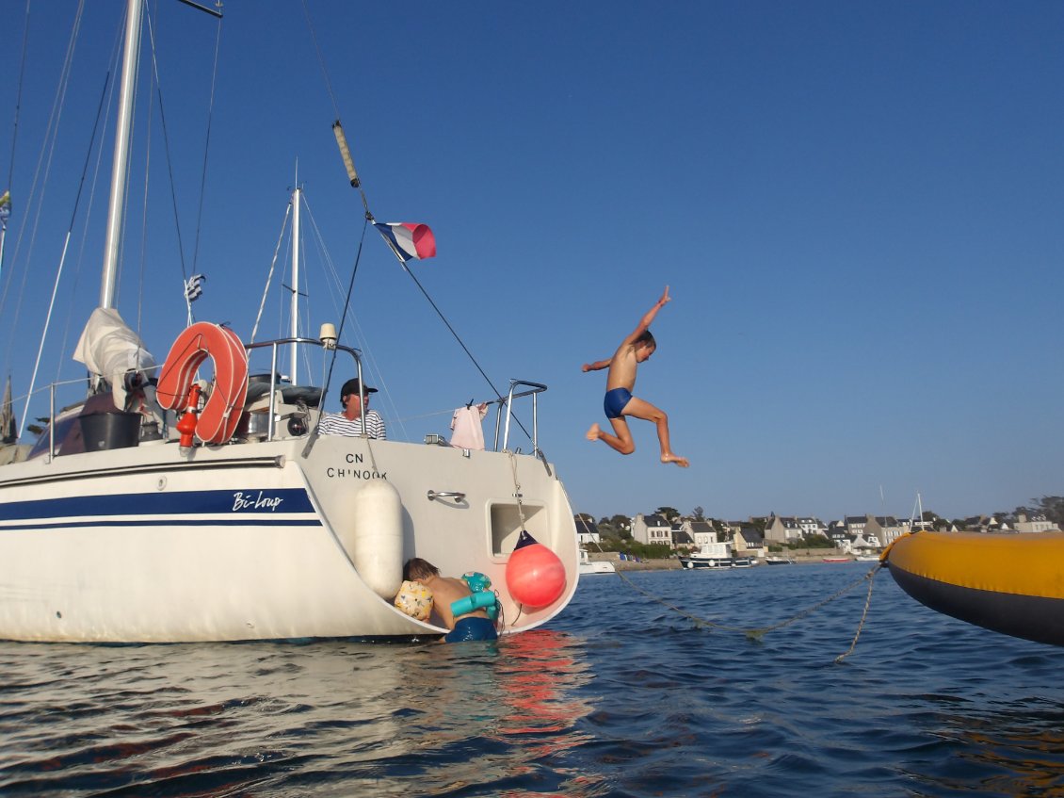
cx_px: 532
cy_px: 399
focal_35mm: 27
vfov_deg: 51.3
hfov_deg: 65.3
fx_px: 830
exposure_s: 1/191
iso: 100
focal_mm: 4.9
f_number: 10.4
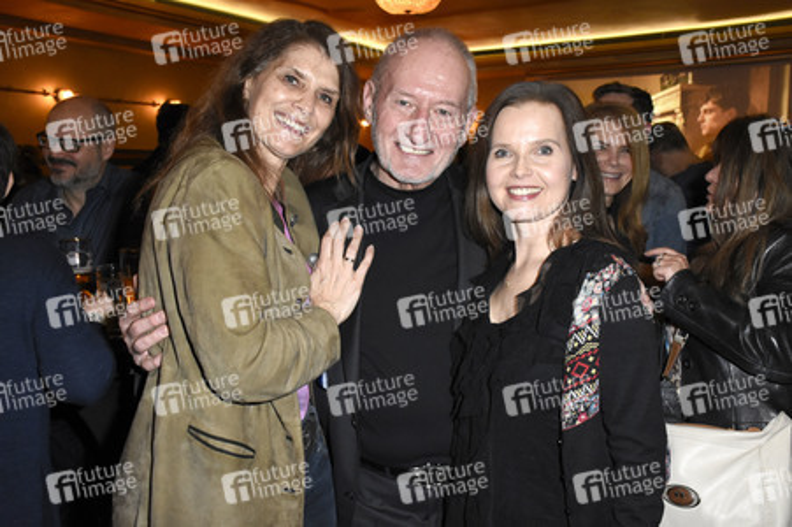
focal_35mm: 39
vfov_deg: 34.2
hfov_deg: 49.6
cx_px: 396
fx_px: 857
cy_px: 264
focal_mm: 26
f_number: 6.3
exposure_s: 1/60
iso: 3200
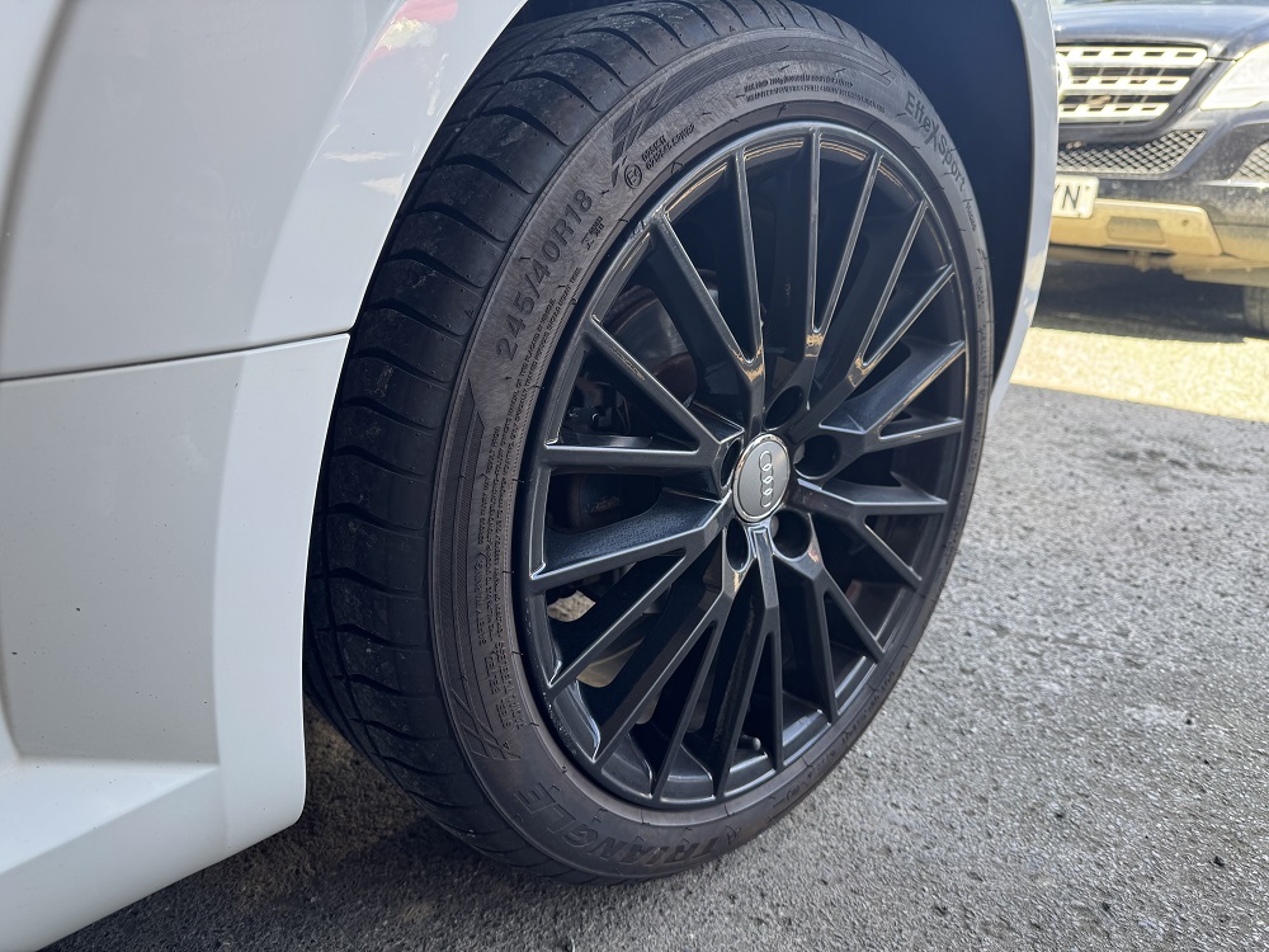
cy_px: 476
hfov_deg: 71.6
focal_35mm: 24
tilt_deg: -19.0
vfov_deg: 56.8
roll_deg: -1.8
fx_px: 880
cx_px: 634
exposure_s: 1/170
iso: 64
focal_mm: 6.76
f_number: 1.78
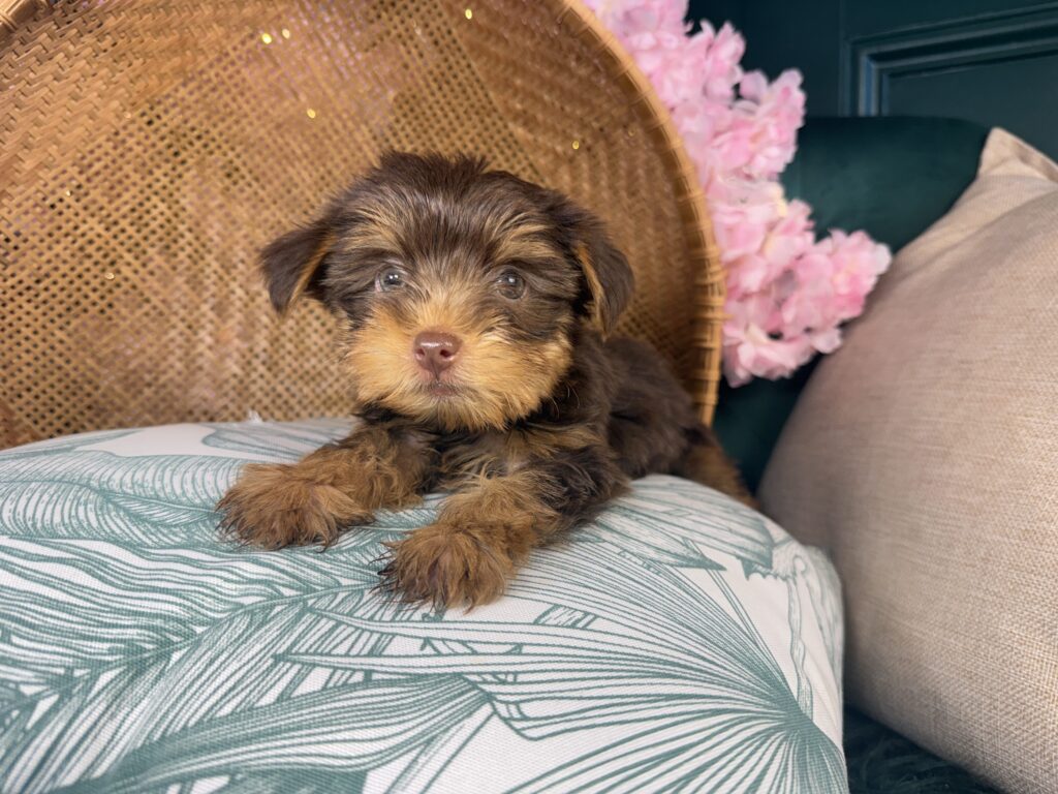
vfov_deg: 56.8
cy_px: 397
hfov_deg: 71.6
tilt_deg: -5.3
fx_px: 734
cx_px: 529
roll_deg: +1.3
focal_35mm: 24
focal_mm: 6.76
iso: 64
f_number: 1.78
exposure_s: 1/120
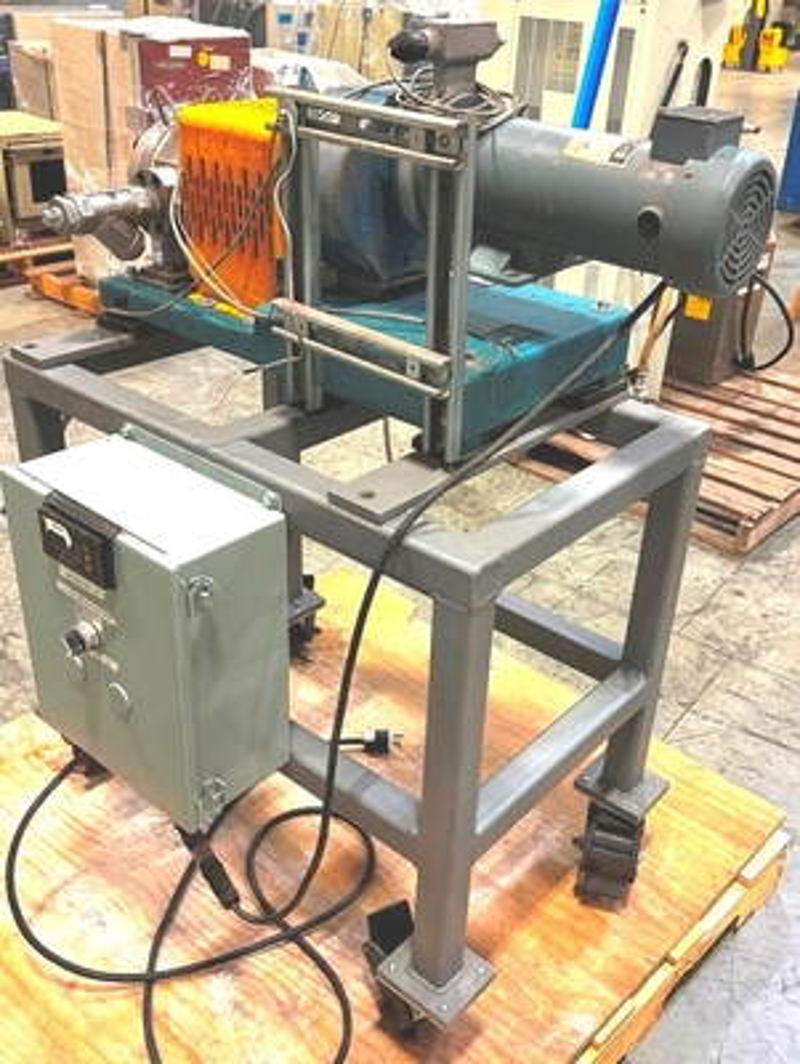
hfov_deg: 56.9
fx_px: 738
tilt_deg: -29.1
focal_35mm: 24
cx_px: 400
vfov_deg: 71.5
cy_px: 532
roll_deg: -4.8
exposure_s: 1/60
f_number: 1.78
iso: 400
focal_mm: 6.86
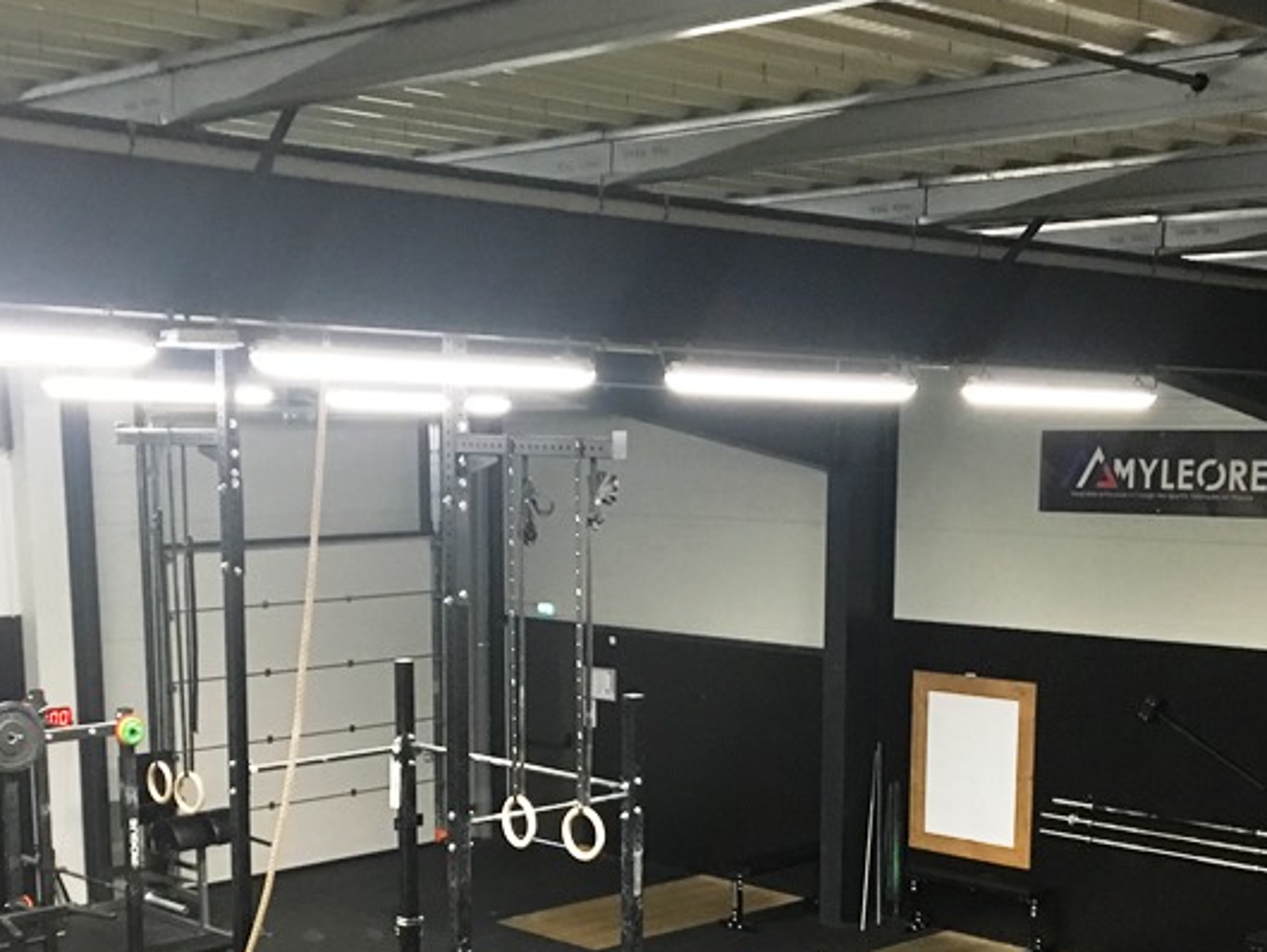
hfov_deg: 34.3
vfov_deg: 25.6
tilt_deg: -10.8
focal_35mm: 56
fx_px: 2051
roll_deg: -0.1
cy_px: 794
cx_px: 550
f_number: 2.2
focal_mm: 4.15
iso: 200
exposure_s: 1/25
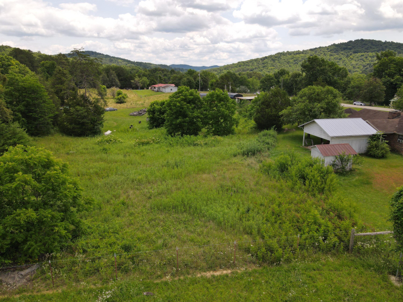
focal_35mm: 24
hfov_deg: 71.6
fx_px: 279
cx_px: 202
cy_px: 151
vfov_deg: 56.8
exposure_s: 1/40
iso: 100
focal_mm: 4.5
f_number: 2.8
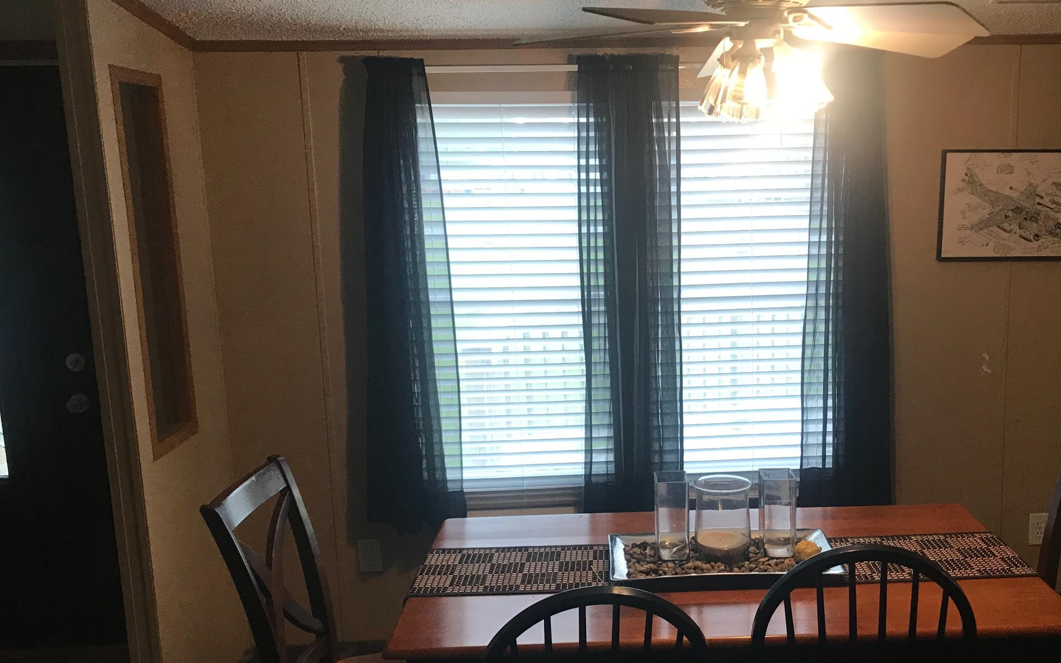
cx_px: 665
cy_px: 388
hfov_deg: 51.0
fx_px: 1099
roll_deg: +1.2
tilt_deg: -9.0
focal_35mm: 38
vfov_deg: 33.5
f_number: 1.8
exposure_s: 1/30
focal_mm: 3.99
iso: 25
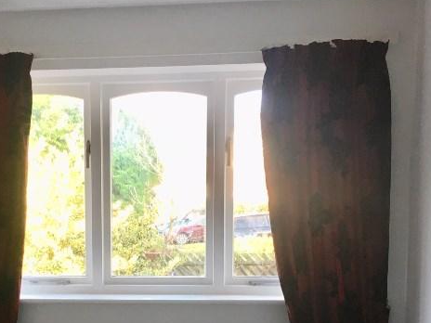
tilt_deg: -6.3
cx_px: 143
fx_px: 797
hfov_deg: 30.0
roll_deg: -0.3
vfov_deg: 22.1
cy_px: 320
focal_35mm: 64
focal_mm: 4.15
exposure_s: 1/33
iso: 50
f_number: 2.2
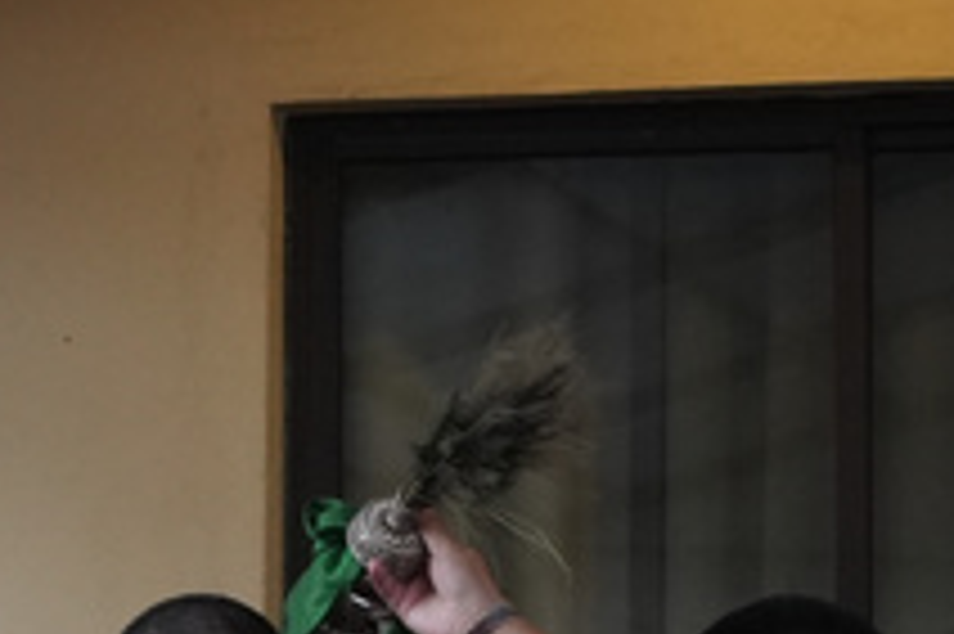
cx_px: 14
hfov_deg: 8.5
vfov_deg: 5.6
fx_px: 6381
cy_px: 913
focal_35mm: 241
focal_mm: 50
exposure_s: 1/125
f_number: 4
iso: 2500
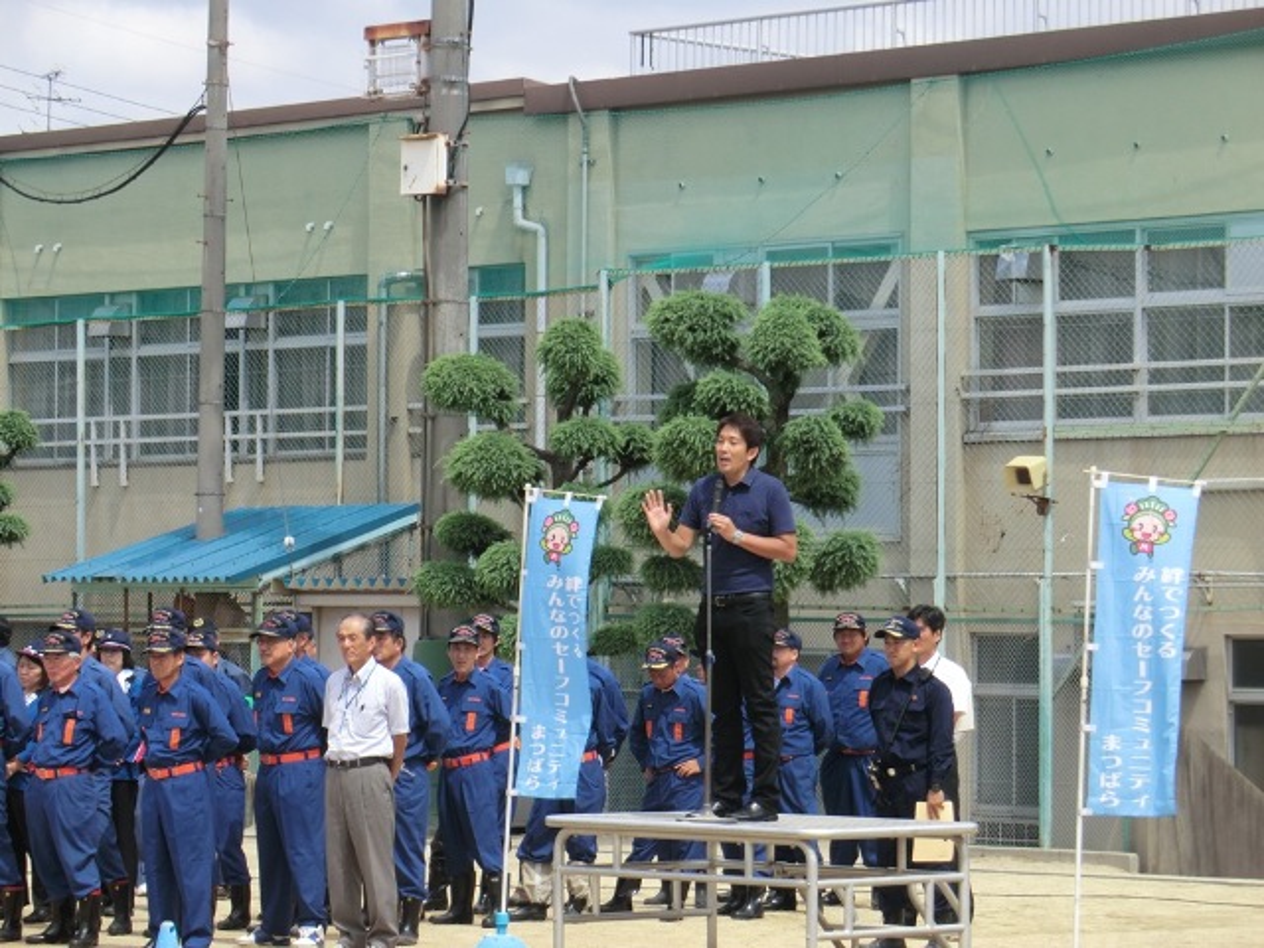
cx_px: 632
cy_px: 474
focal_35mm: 123
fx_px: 4491
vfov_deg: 12.0
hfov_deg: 16.0
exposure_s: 1/320
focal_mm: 22
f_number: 5.2
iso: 80
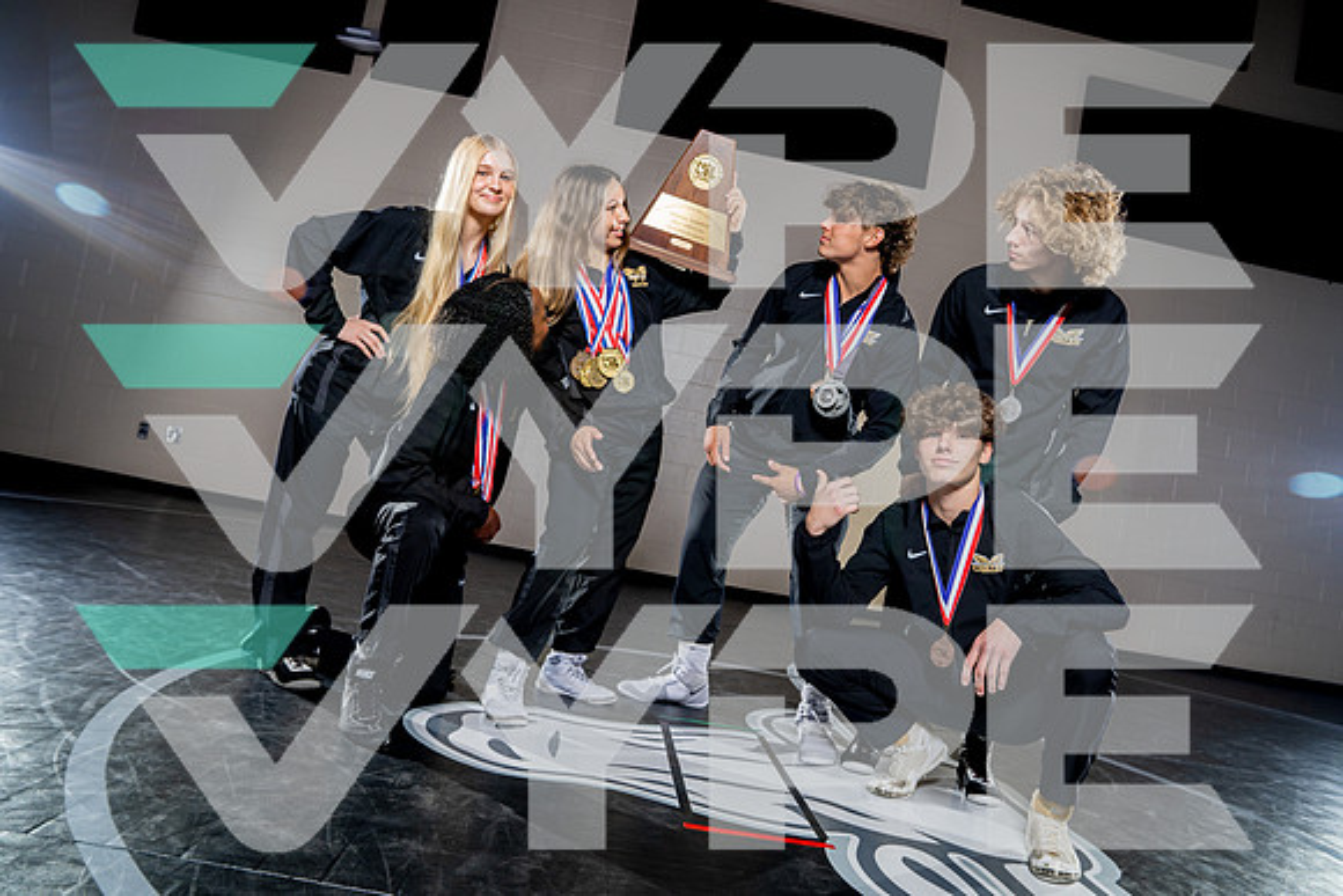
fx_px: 896
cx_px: 672
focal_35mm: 24
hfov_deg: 73.7
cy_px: 448
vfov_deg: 53.2
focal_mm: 24
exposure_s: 1/250
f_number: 5.6
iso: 320
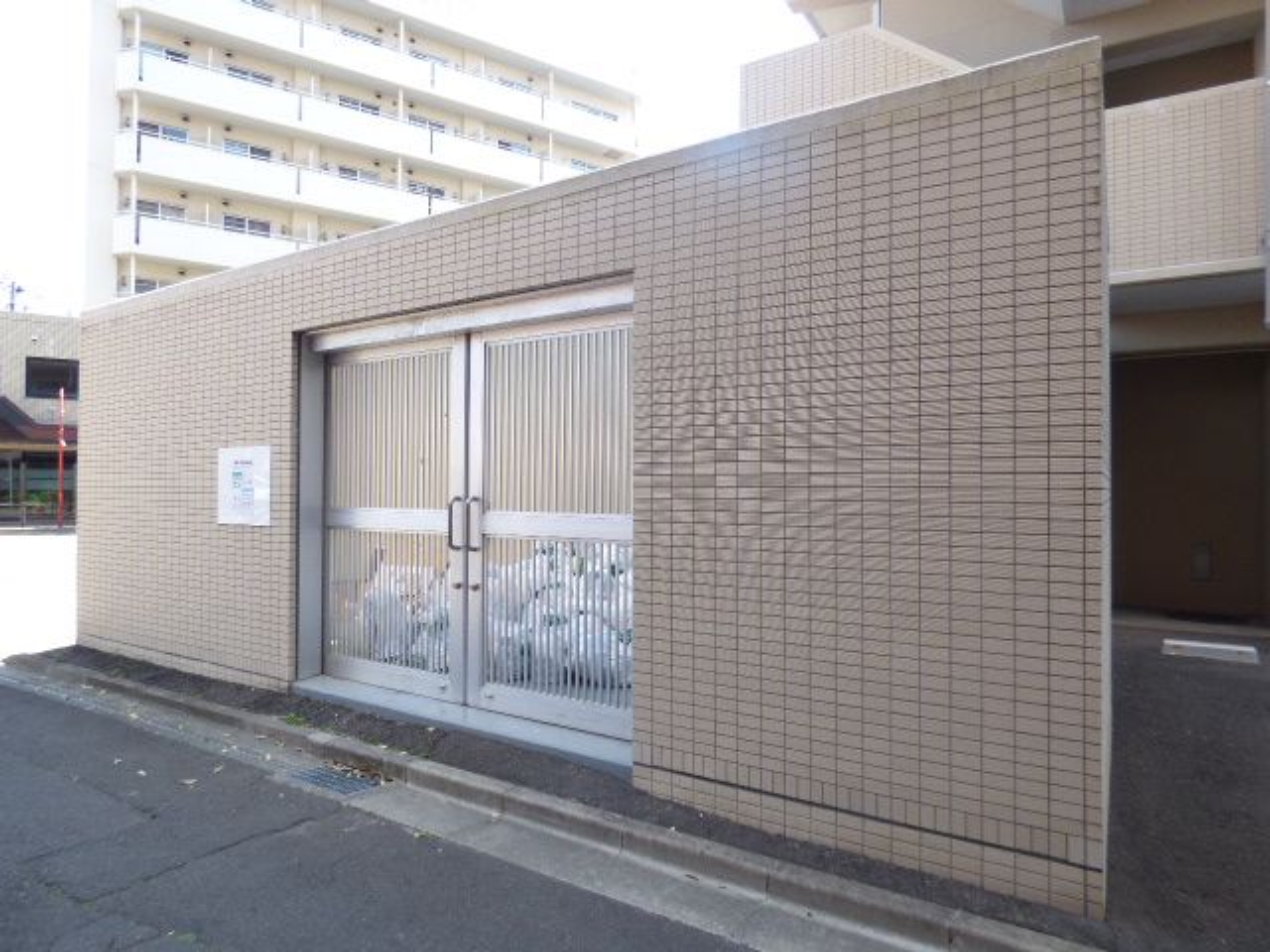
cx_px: 635
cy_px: 476
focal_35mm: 20
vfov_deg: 66.0
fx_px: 734
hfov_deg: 81.7
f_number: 2.8
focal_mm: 3.58
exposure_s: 1/200
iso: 100
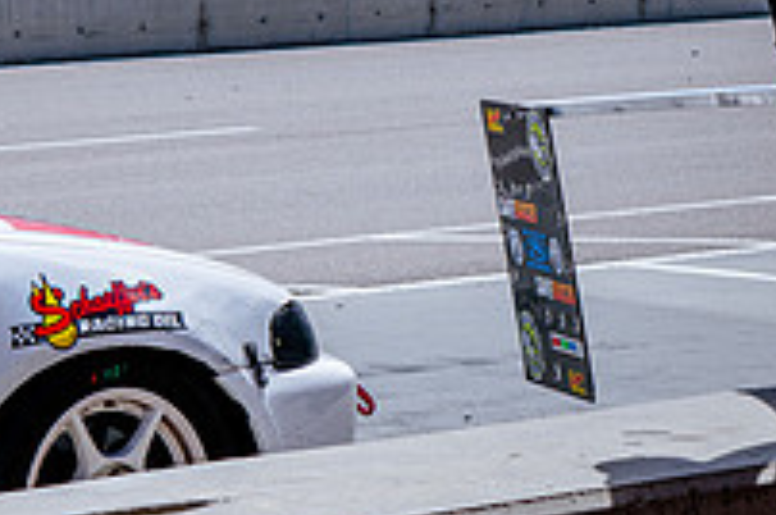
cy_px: 117
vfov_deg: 6.9
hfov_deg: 10.4
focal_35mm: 197
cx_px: 541
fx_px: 4240
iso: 125
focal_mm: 66
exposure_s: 1/640
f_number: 6.3
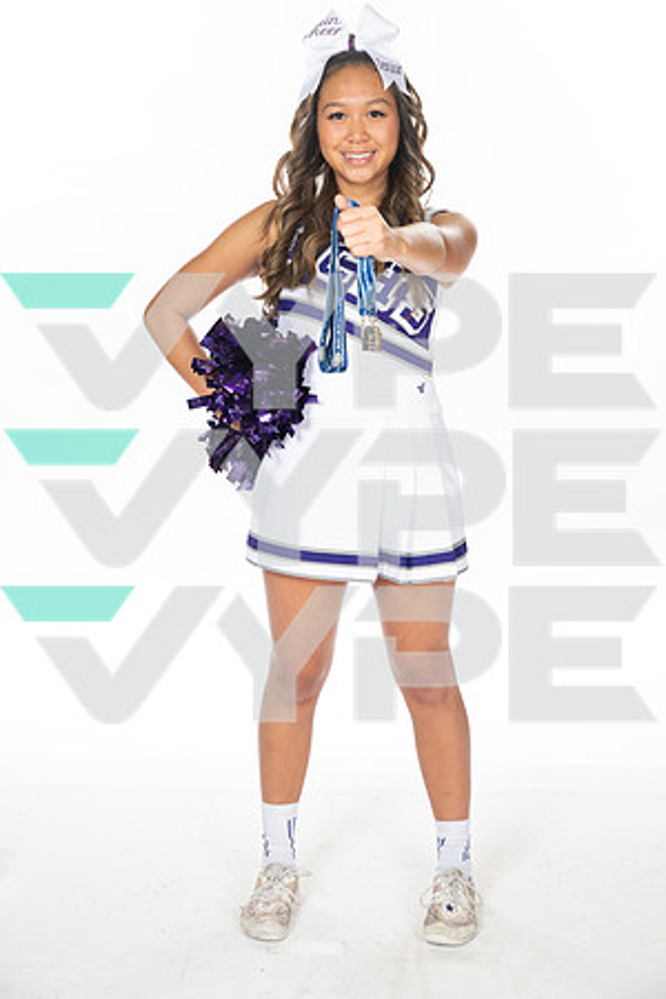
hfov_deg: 24.2
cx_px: 333
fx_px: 1554
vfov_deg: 35.6
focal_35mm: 56
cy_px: 500
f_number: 7.1
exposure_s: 1/320
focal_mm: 56
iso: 800
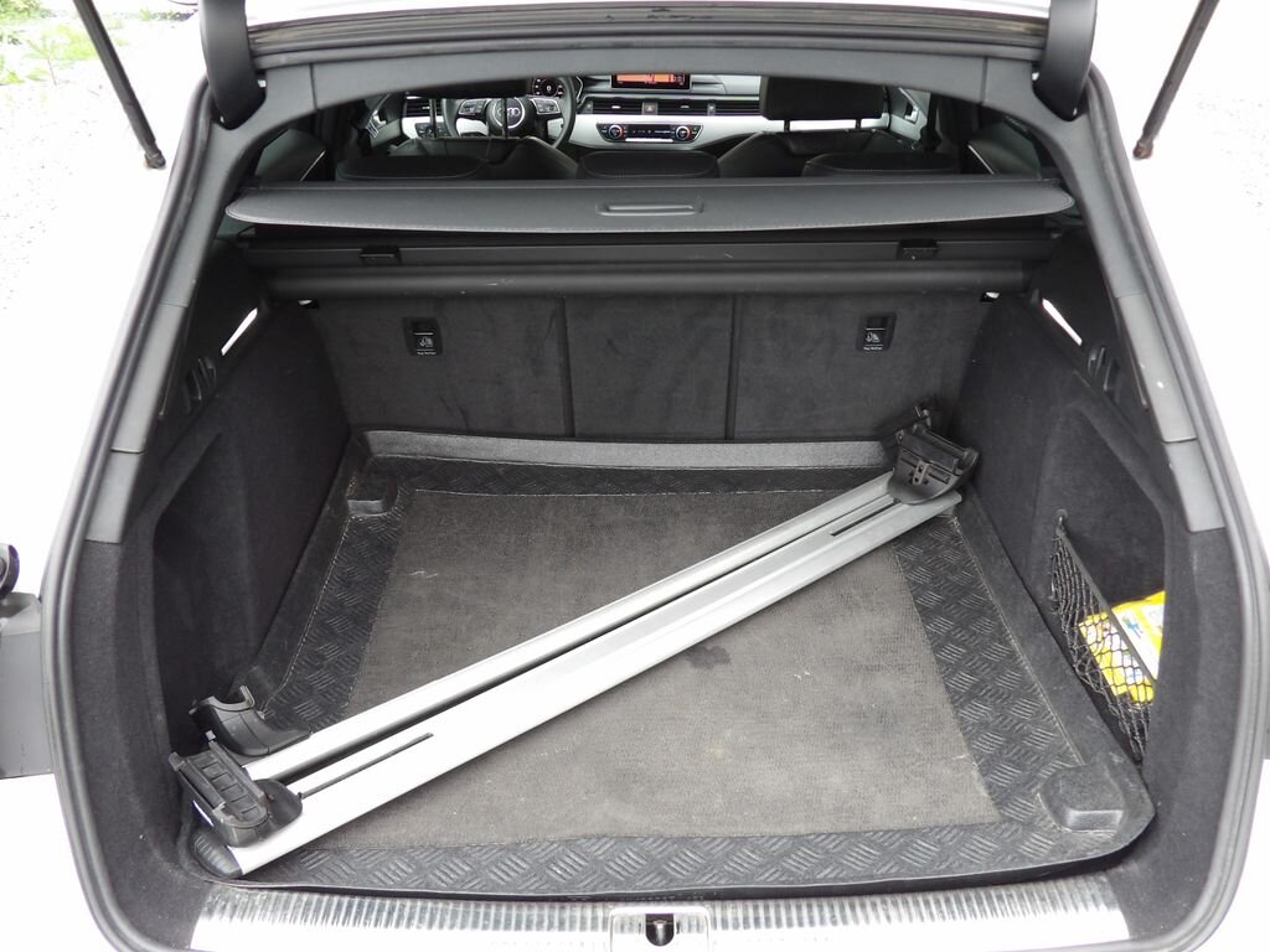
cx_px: 635
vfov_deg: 42.9
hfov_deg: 55.4
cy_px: 476
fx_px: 1211
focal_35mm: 33
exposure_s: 1/33
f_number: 3.6
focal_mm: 5.9
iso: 136
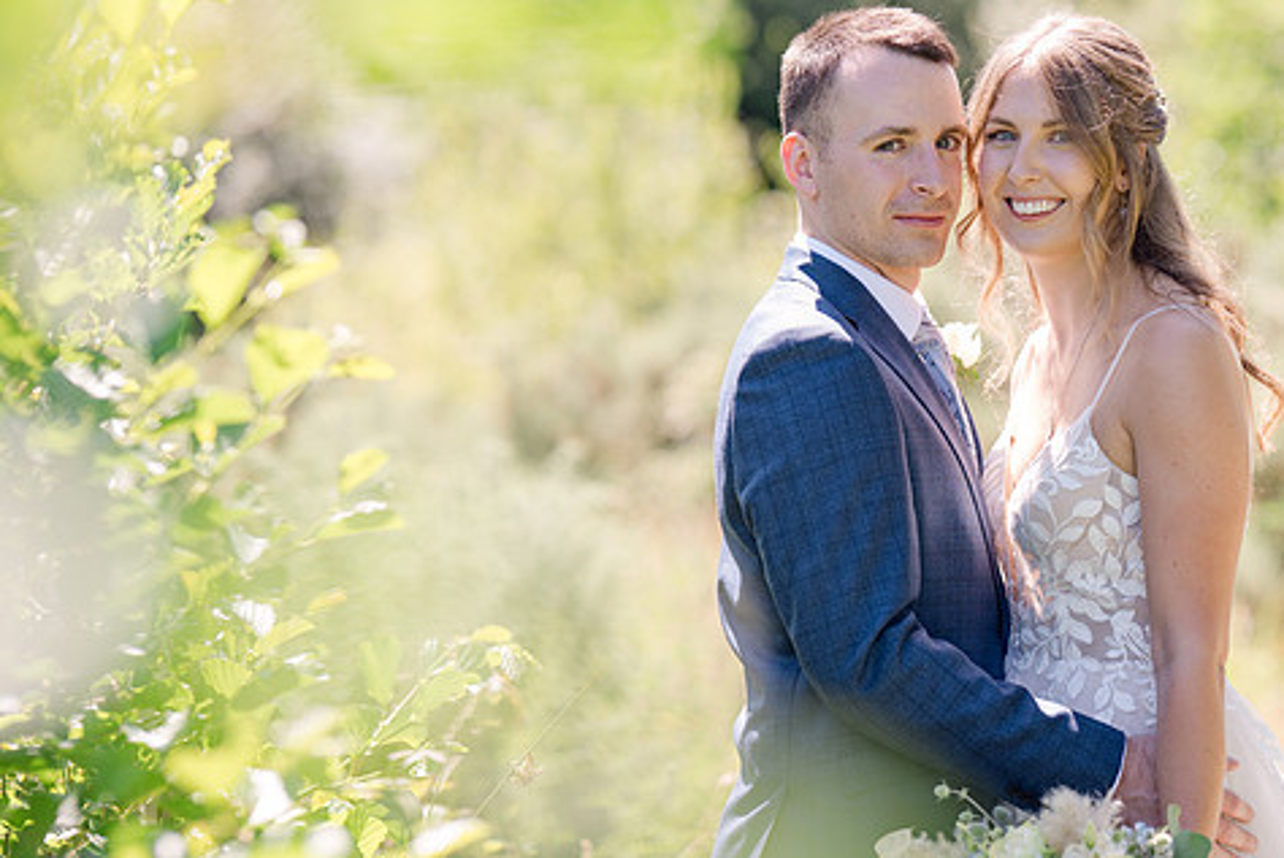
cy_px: 382
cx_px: 834
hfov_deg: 17.6
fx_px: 4141
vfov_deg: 11.8
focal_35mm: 116
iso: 32
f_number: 2
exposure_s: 1/400
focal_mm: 85
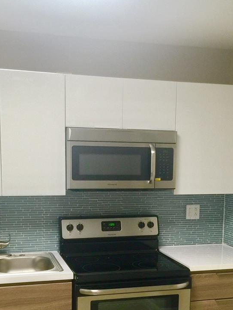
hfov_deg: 30.3
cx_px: 111
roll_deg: +0.5
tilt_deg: -5.2
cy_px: 221
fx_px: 431
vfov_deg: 38.9
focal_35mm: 48
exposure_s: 1/30
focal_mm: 4.15
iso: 40
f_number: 2.2
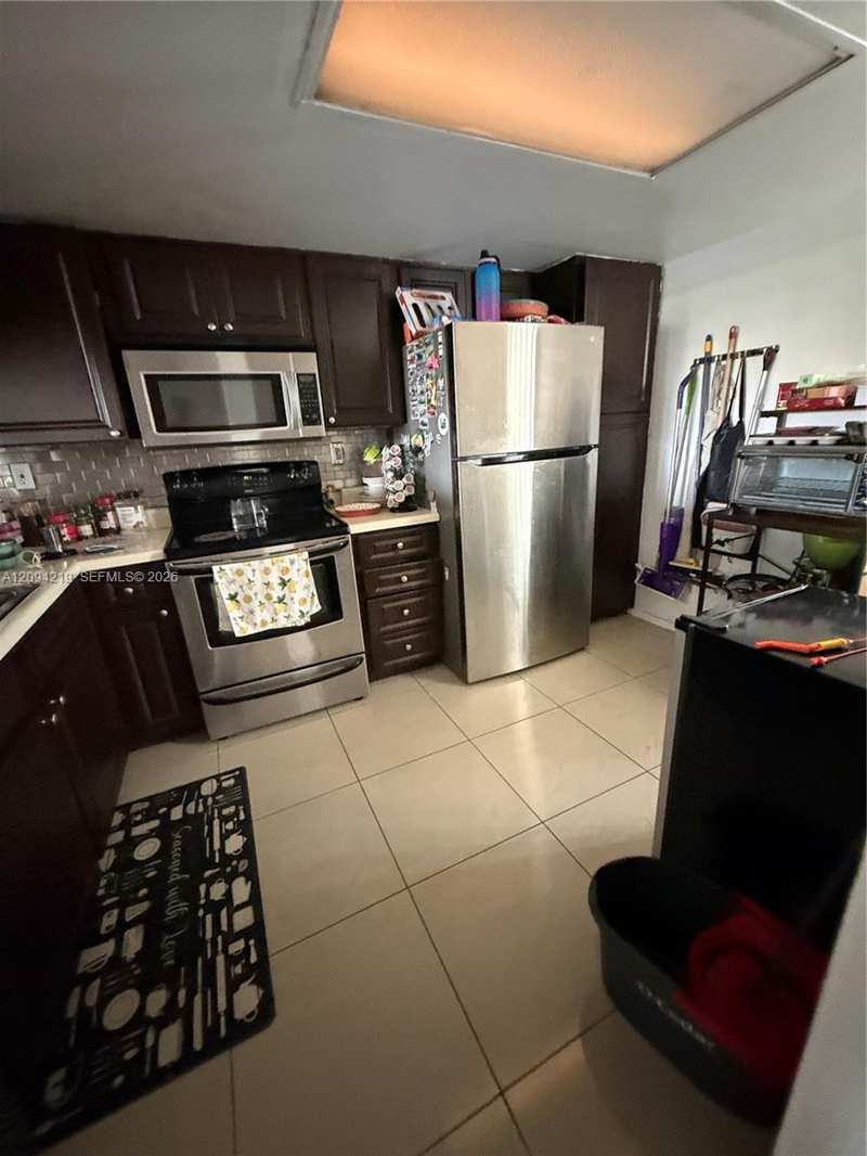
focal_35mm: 14
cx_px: 434
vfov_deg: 102.1
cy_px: 578
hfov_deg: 85.7
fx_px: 467
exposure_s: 1/48
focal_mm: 2.22
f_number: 2.2
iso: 1250
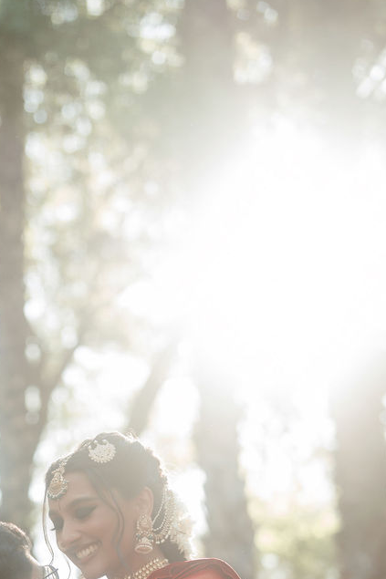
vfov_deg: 16.3
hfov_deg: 11.2
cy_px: 688
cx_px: 23
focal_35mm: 121
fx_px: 1947
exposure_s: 1/640
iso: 400
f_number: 1.8
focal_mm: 50
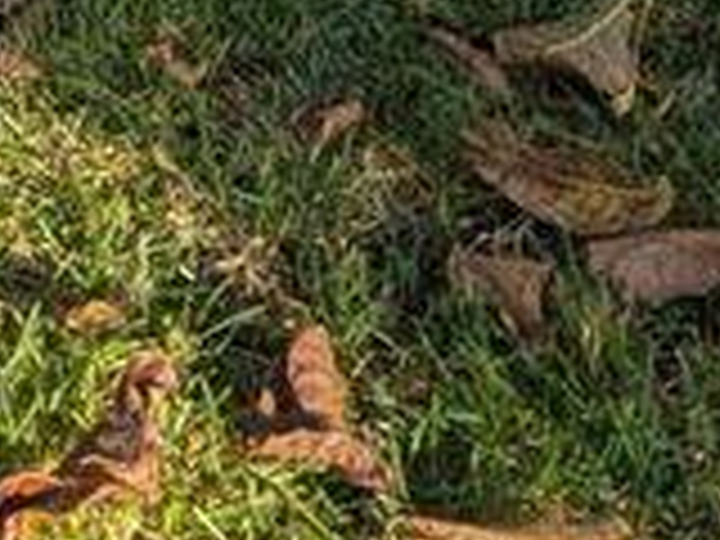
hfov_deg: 16.7
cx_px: -702
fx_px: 1872
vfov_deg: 9.9
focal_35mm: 90
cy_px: -1262
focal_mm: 2.02
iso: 55
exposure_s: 1/1300
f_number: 1.7
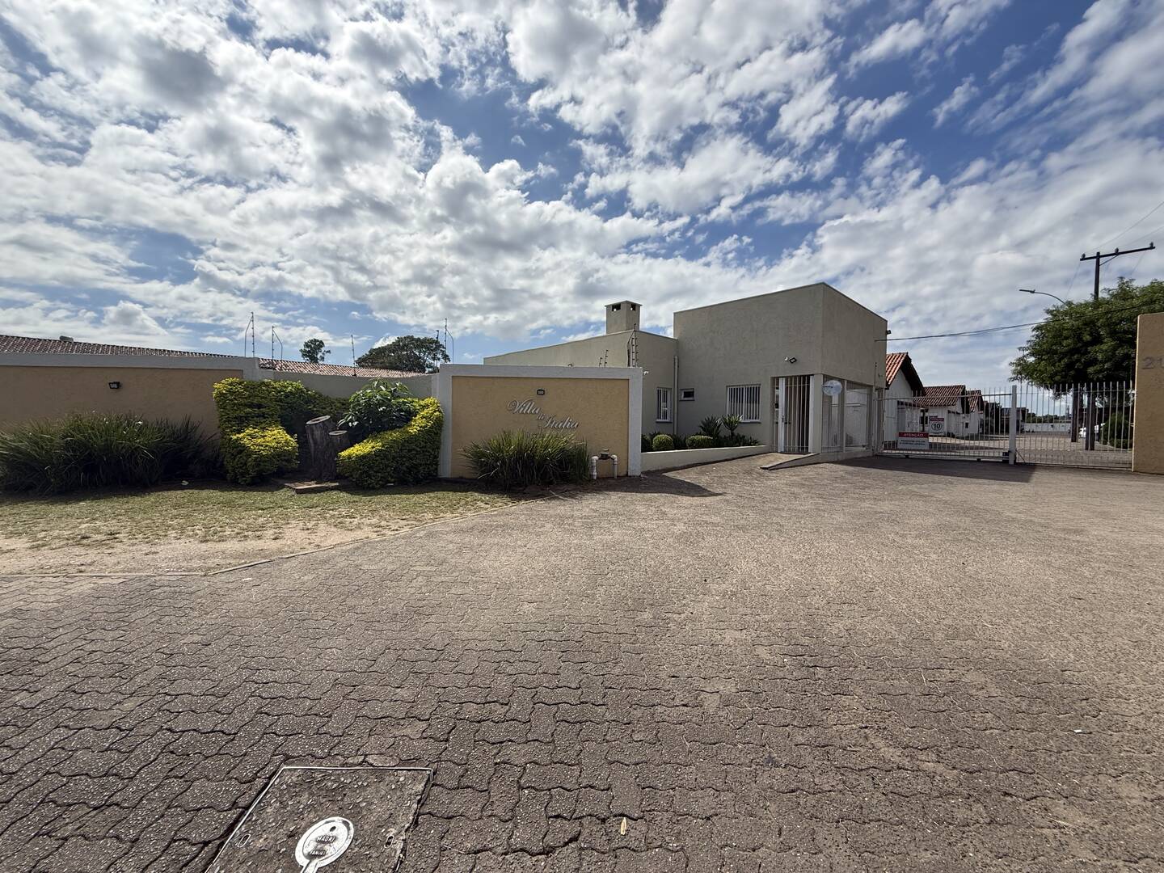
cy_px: 436
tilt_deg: -1.1
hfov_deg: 102.1
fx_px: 471
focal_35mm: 14
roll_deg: -0.9
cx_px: 582
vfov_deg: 85.7
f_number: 2.2
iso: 50
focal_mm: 2.22
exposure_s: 1/3891
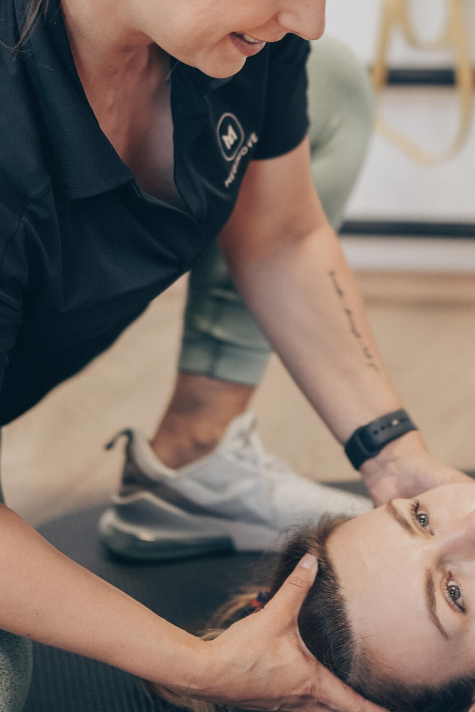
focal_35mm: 91
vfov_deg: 22.3
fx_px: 1801
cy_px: 228
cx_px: 317
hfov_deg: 15.0
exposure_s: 1/160
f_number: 1.4
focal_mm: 35
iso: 250
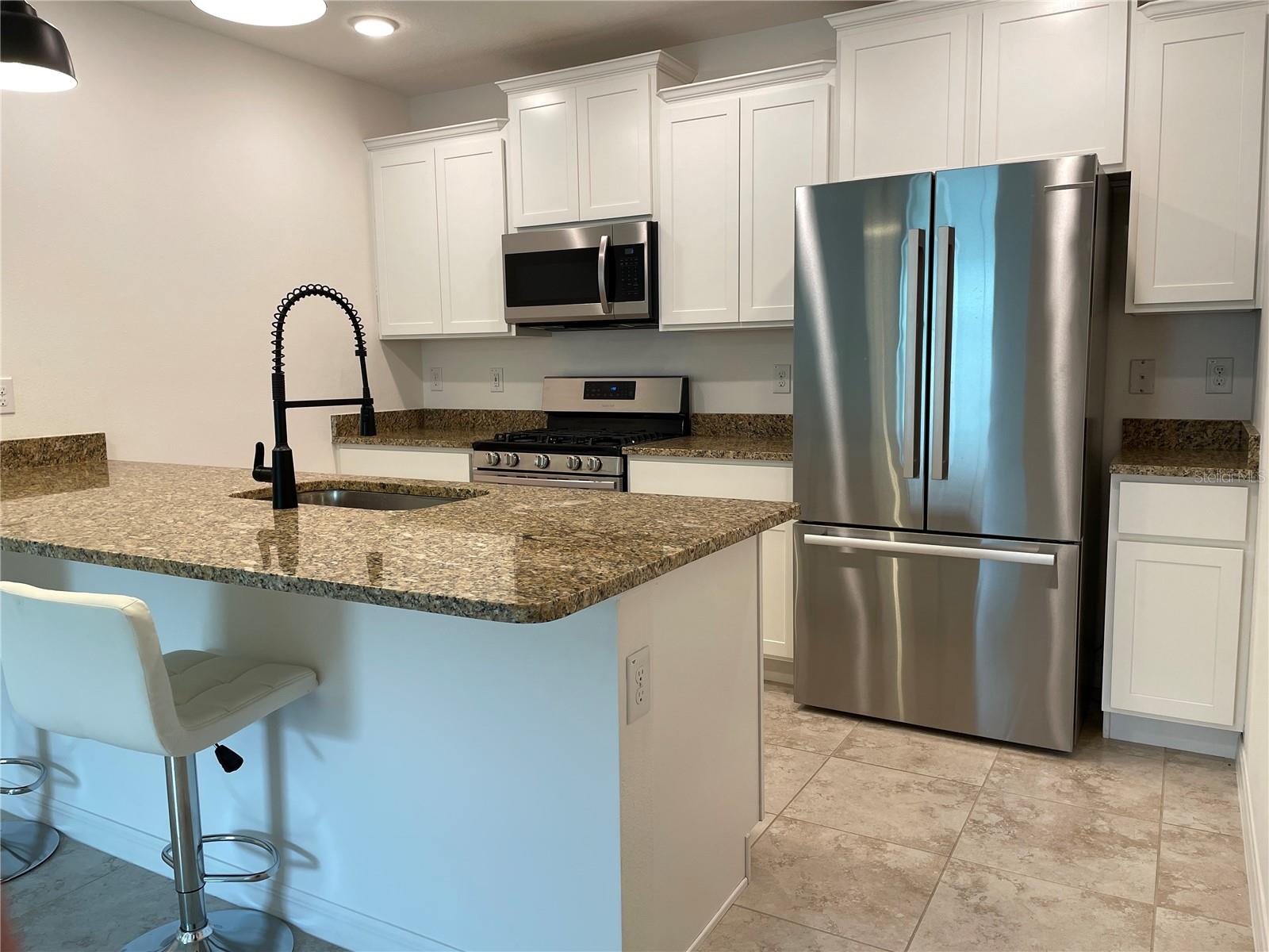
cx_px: 634
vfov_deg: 53.1
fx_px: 953
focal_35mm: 26
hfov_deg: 67.3
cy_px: 476
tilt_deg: -7.5
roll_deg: +1.2
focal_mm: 4.2
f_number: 1.6
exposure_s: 1/120
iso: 64
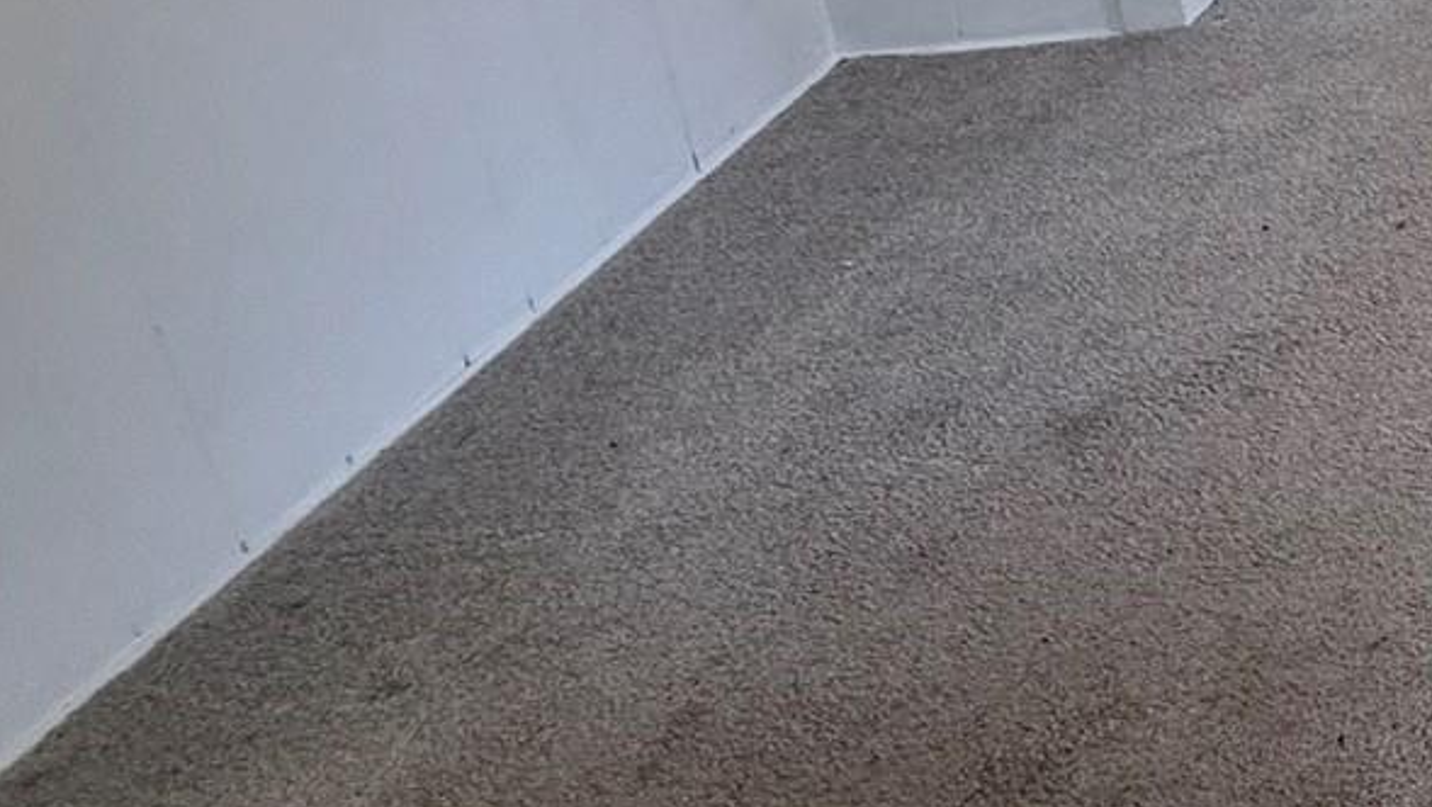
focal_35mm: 53
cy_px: -367
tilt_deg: -16.0
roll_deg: +1.9
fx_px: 2013
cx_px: 2251
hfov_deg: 26.0
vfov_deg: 19.9
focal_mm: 2.22
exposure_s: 1/120
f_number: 2.2
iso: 160
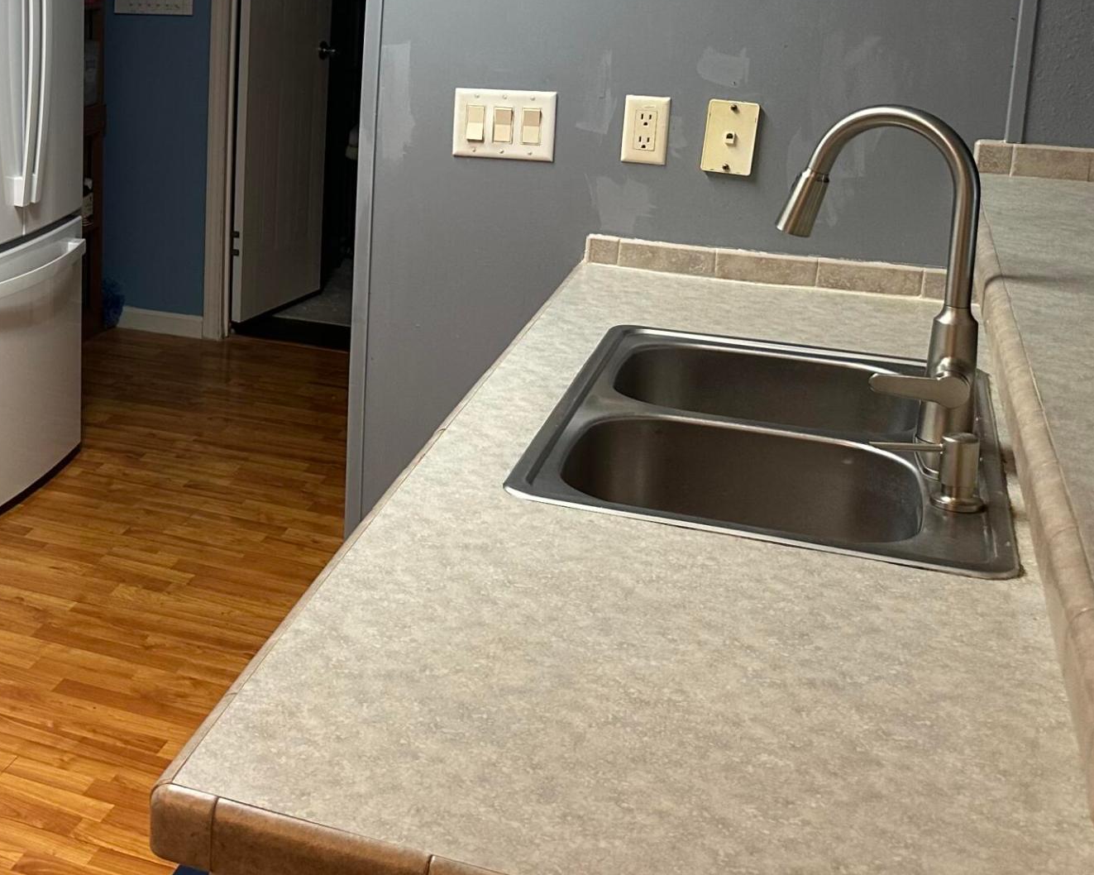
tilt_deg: -10.3
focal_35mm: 51
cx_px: -12
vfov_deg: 29.2
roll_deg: -0.4
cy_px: 207
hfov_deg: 33.4
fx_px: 1651
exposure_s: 1/60
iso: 160
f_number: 1.78
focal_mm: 6.86
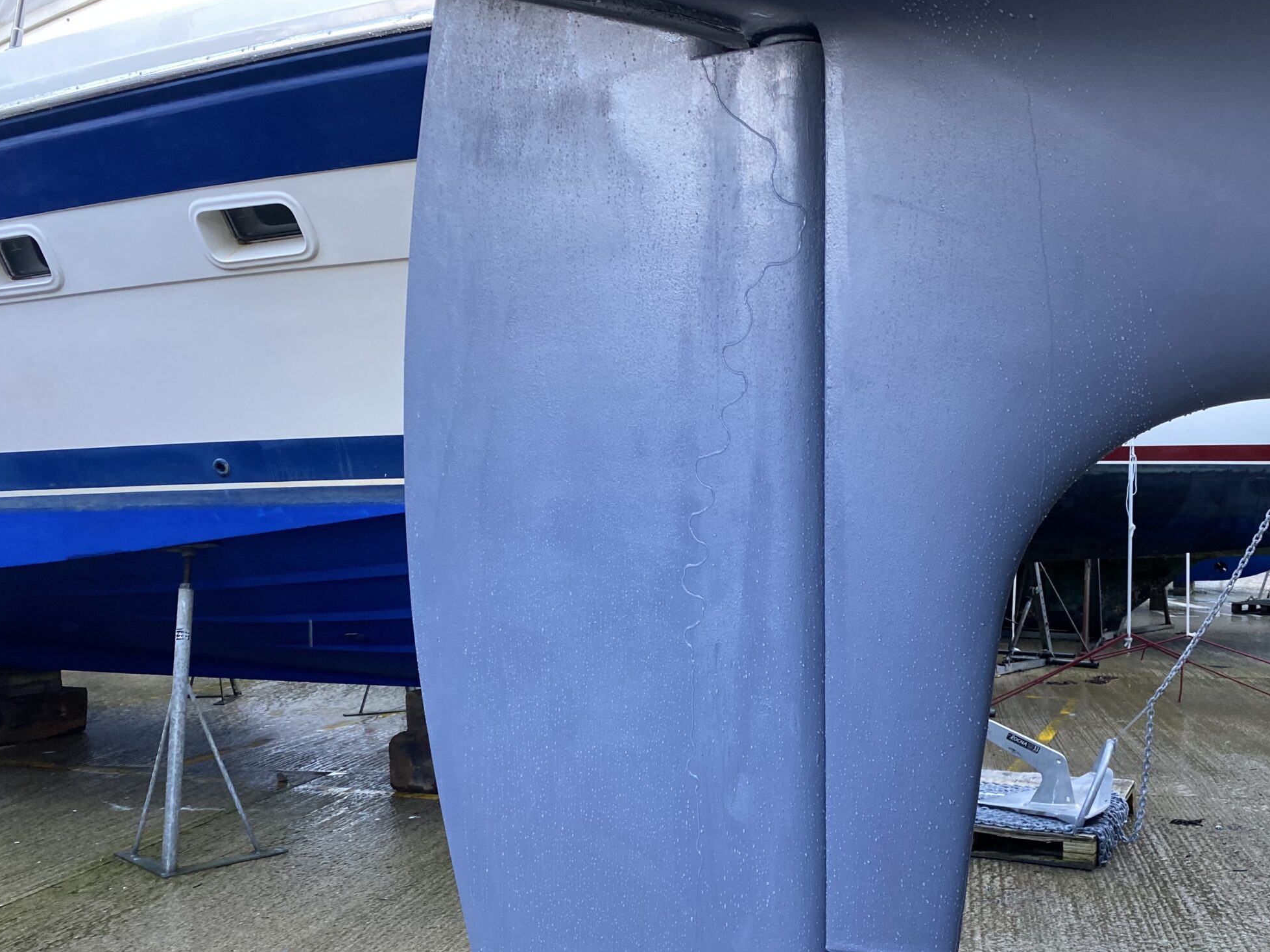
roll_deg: -1.7
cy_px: 606
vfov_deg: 41.4
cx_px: 763
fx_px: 1247
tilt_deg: -8.7
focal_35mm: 34
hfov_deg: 53.6
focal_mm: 4.25
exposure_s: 1/105
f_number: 1.8
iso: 125
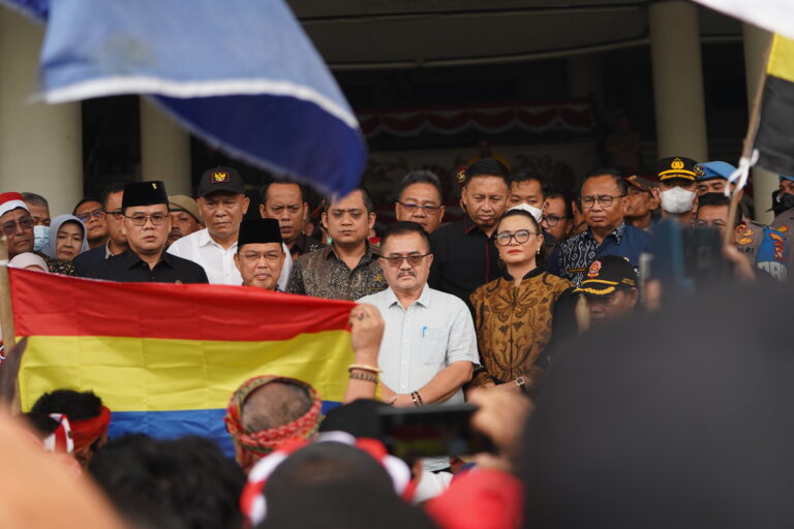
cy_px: 264
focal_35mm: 70
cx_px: 397
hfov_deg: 28.8
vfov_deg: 19.5
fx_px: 1544
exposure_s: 1/2000
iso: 800
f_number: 2.8
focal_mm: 70
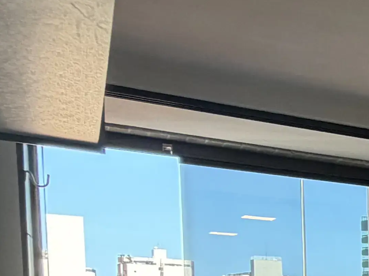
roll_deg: -1.2
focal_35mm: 74
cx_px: 775
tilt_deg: -5.1
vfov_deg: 18.1
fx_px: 789
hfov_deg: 17.3
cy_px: 391
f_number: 2.2
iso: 64
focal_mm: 2.22
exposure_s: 1/121
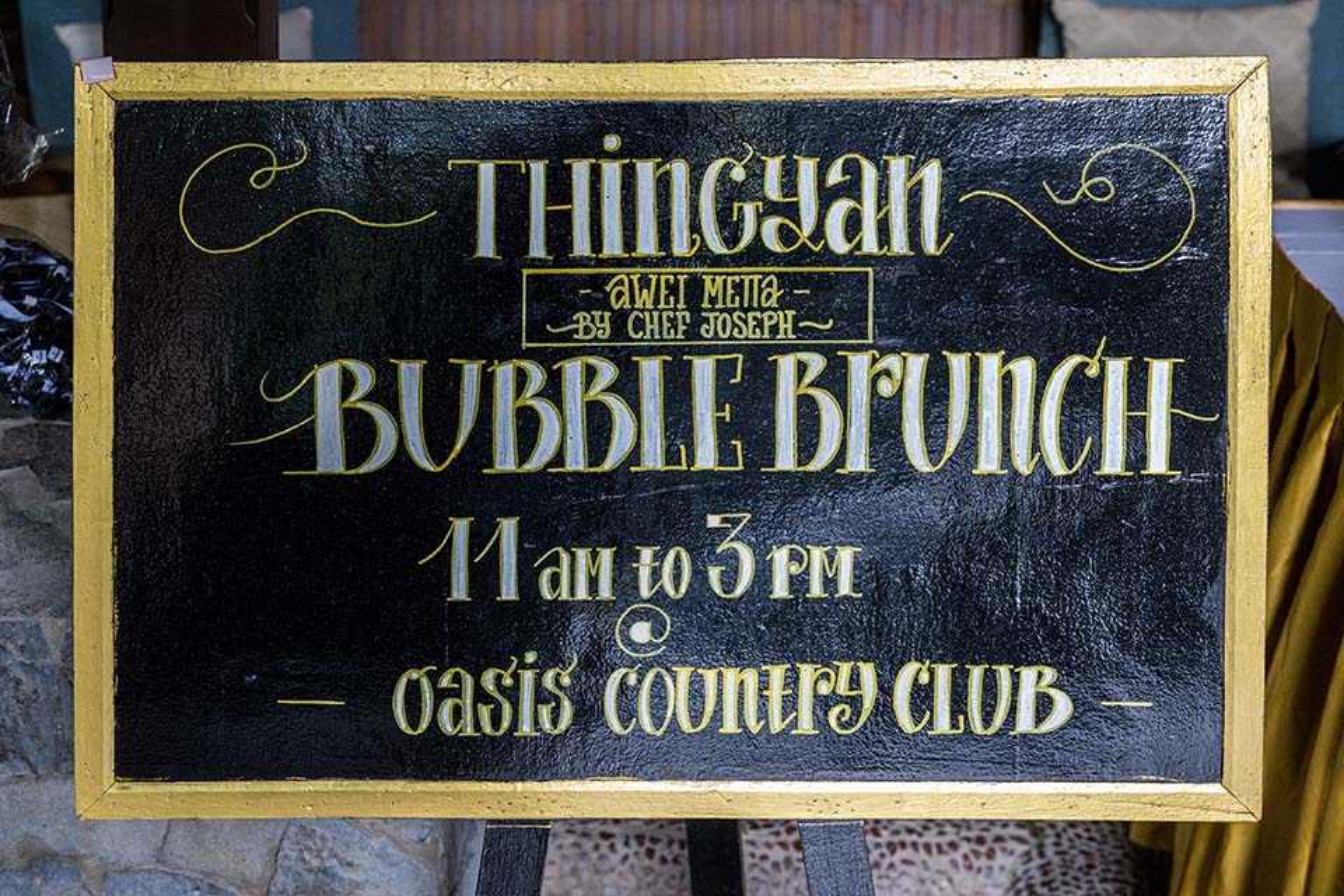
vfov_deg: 23.8
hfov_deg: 35.1
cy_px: 448
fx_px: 2128
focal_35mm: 57
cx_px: 672
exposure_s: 1/200
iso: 3600
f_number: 5
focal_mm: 57
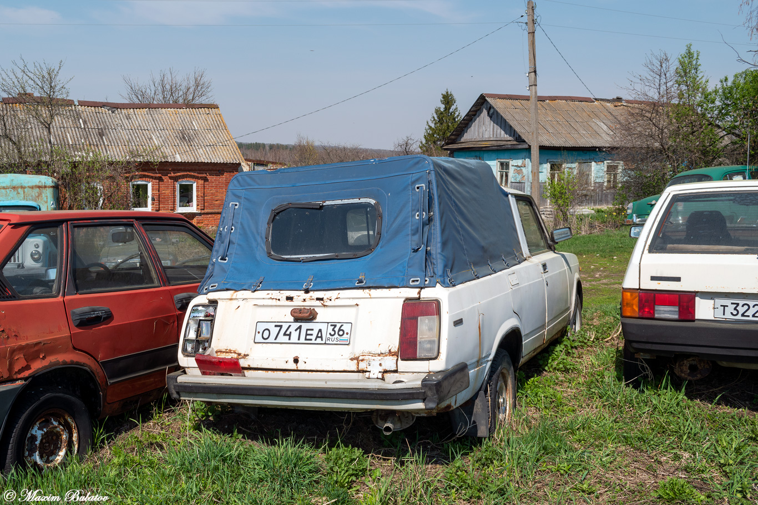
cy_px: 252
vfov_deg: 40.0
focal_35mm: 33
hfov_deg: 57.2
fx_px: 695
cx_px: 379
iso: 100
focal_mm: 22
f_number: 9
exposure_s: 1/320
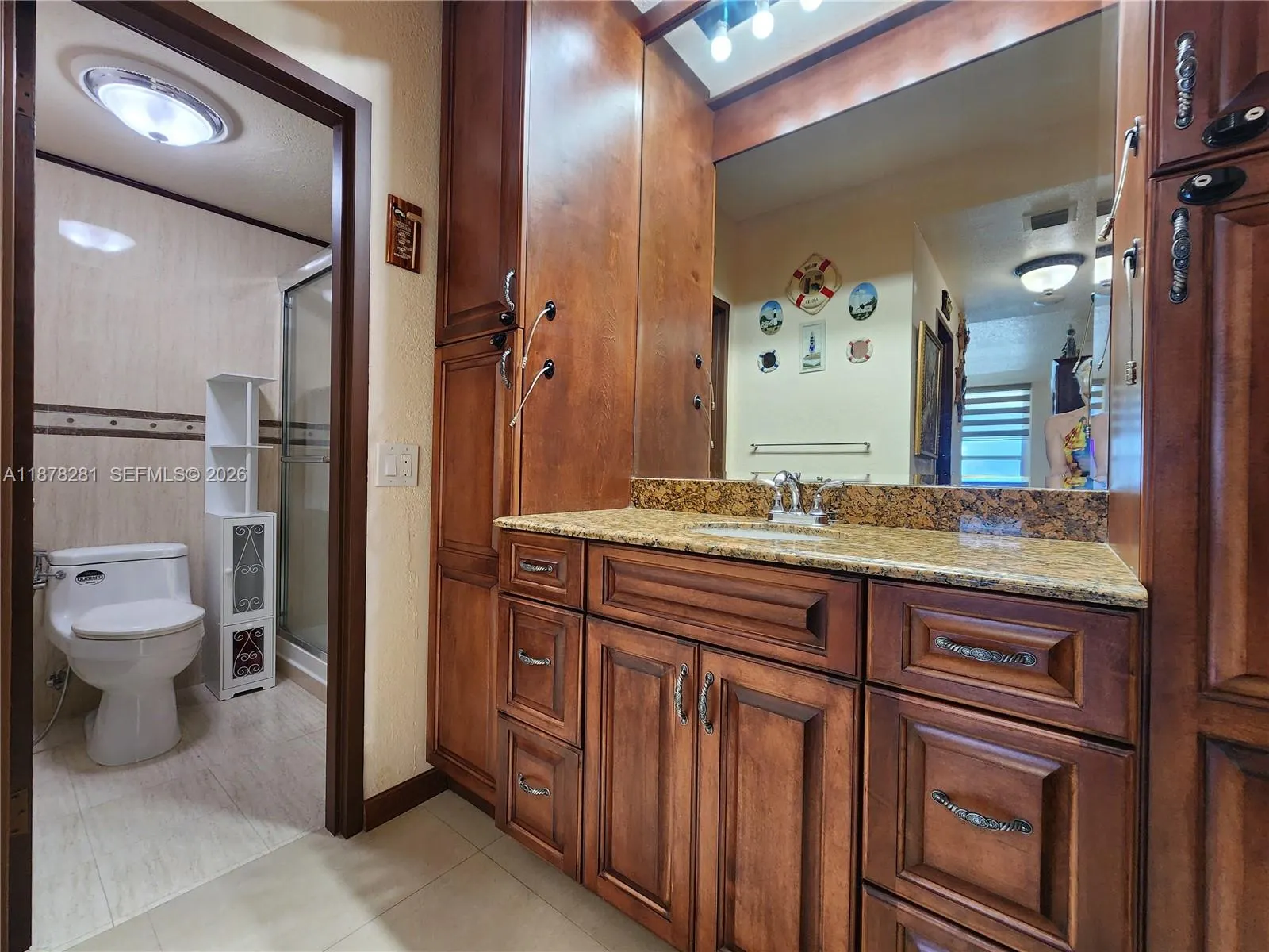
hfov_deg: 106.2
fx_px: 477
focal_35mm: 13
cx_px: 634
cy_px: 476
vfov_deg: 89.9
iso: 200
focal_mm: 2.2
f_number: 2.2
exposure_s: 1/60
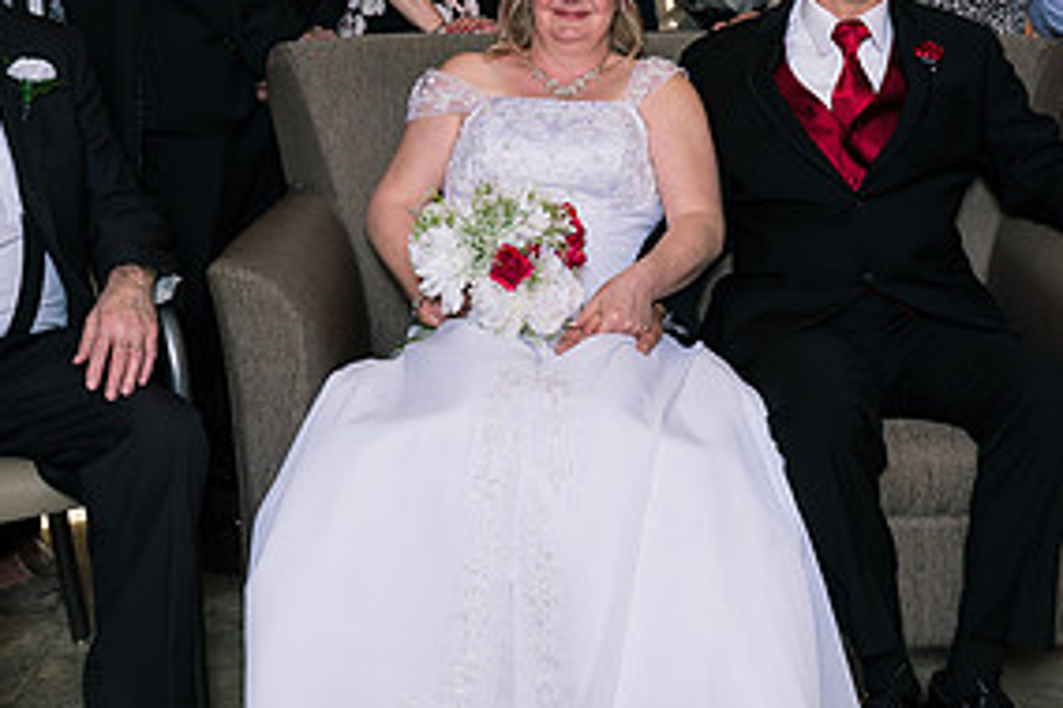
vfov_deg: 22.0
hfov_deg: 32.8
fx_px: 1800
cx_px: 642
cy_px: 162
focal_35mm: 61
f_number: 6.3
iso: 320
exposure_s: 1/125
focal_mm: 28
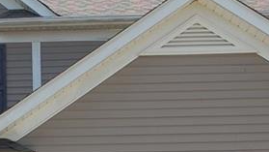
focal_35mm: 150
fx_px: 1070
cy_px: 215
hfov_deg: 14.1
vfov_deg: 8.0
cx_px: -8
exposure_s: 1/250
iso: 200
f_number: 8
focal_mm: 26
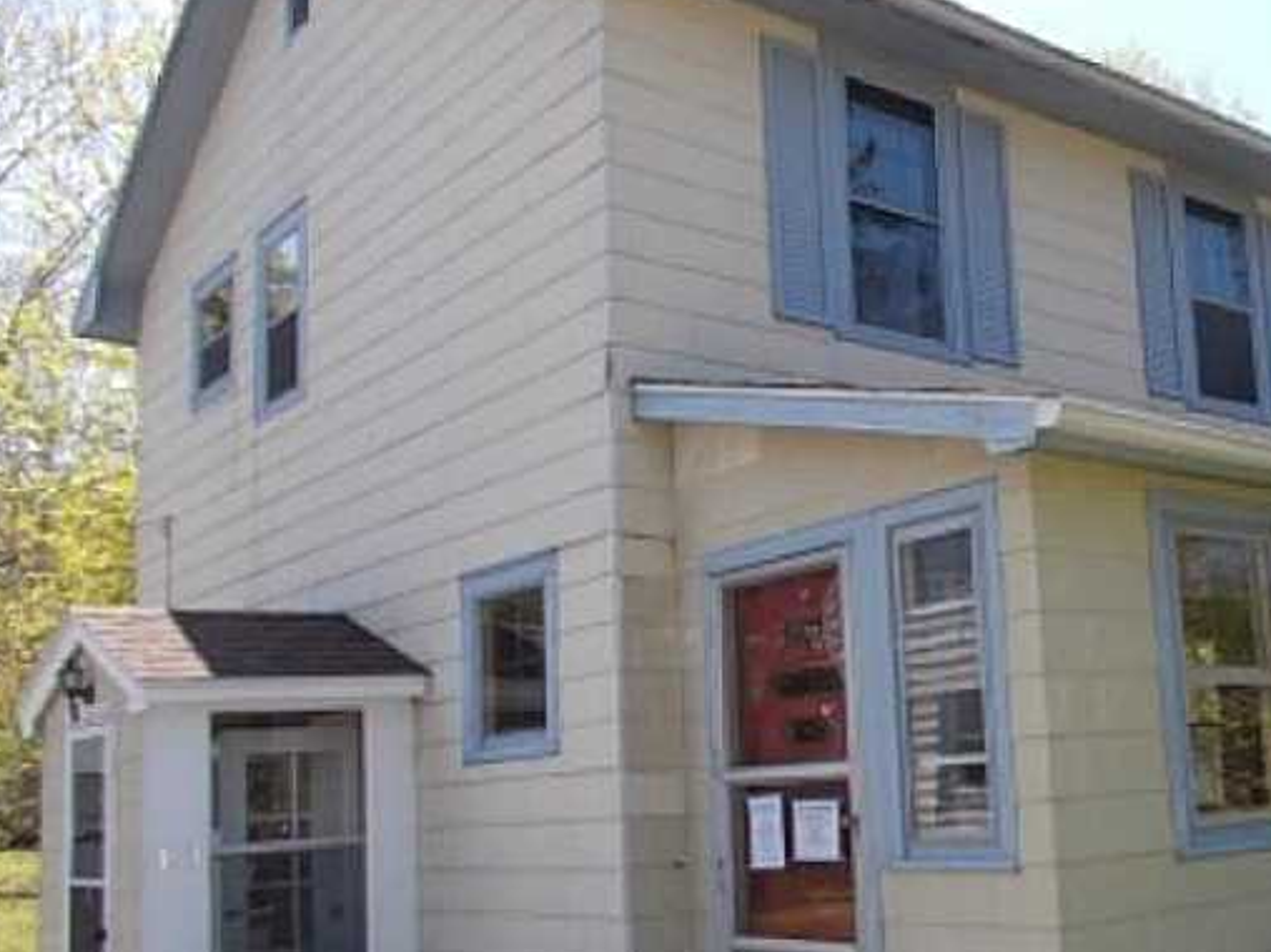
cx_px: 945
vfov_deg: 34.9
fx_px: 1505
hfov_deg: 44.3
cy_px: 599
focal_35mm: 41
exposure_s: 1/320
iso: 80
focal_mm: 4.6
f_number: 3.2
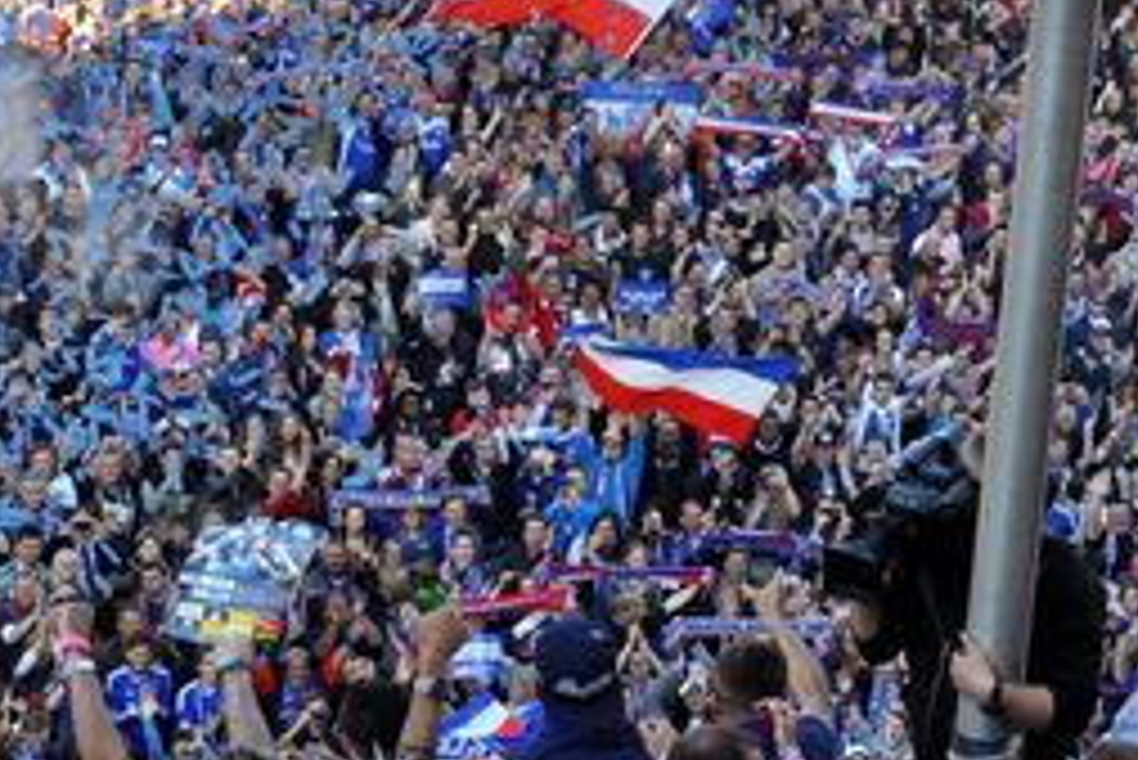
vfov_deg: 12.6
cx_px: 891
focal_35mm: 108
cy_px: 684
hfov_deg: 18.8
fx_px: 3416
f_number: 7.1
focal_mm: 32
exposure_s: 1/200
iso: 200
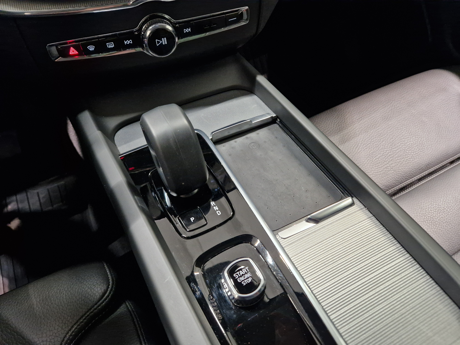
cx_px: 230
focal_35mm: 23
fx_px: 306
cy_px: 172
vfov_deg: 58.9
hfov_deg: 73.9
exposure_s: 1/100
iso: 640
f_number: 1.8
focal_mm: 5.4
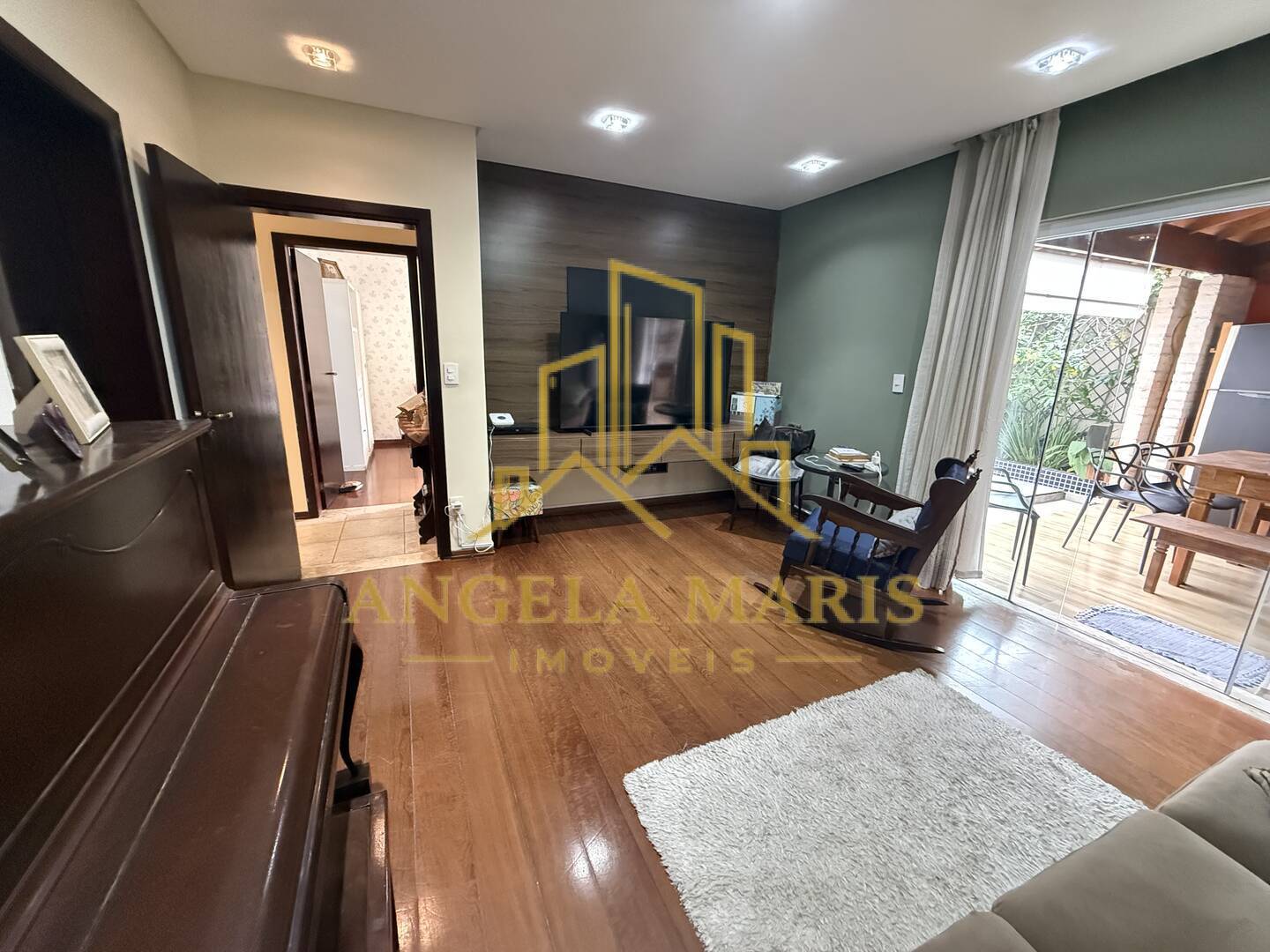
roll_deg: -1.1
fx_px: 514
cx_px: 635
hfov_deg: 102.1
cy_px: 476
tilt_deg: -12.0
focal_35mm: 14
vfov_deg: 85.7
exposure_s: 1/60
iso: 1000
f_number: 2.2
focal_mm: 2.22
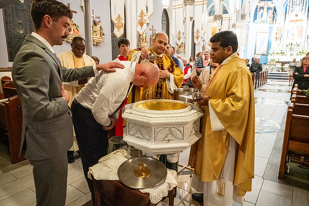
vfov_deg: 53.2
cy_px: 103
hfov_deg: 73.7
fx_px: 206
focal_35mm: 24
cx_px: 154
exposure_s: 1/60
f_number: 4.5
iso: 5000
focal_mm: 24
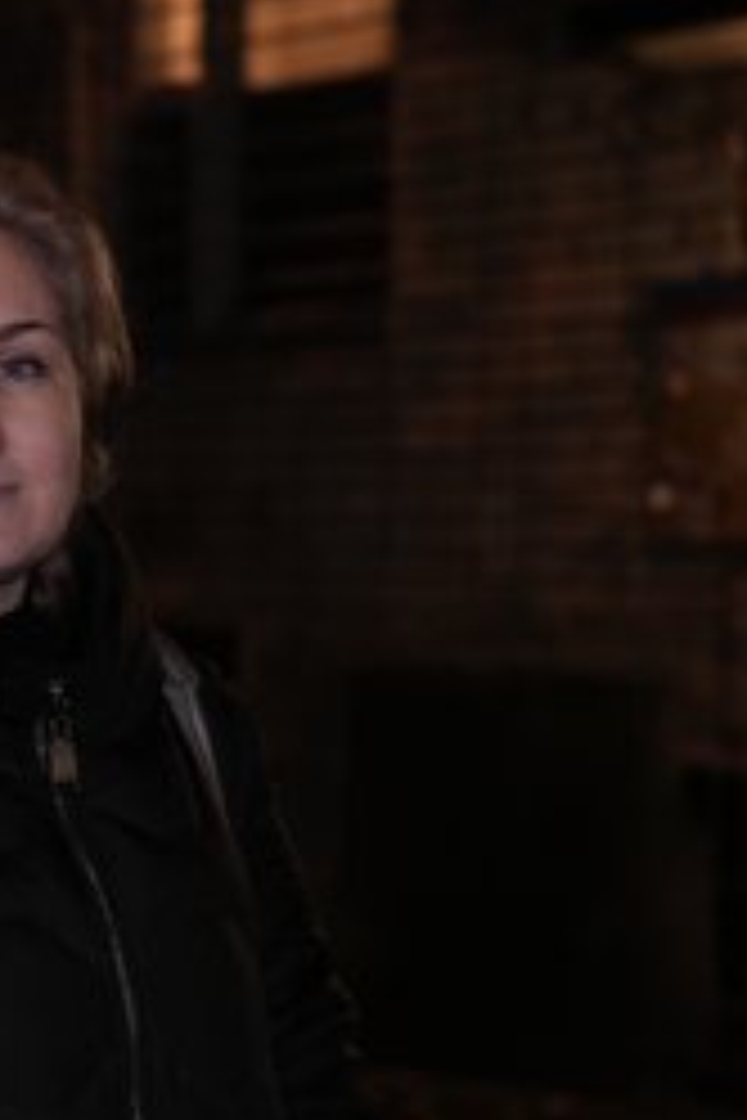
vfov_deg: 26.3
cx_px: -58
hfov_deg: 17.2
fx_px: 2396
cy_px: 591
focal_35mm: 77
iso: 1000
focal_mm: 48
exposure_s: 1/50
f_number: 2.8
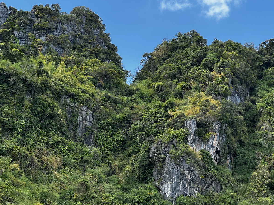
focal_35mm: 78
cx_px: 136
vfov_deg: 18.9
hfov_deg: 25.0
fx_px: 617
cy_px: 103
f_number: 2.8
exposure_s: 1/196
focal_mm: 9
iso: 32
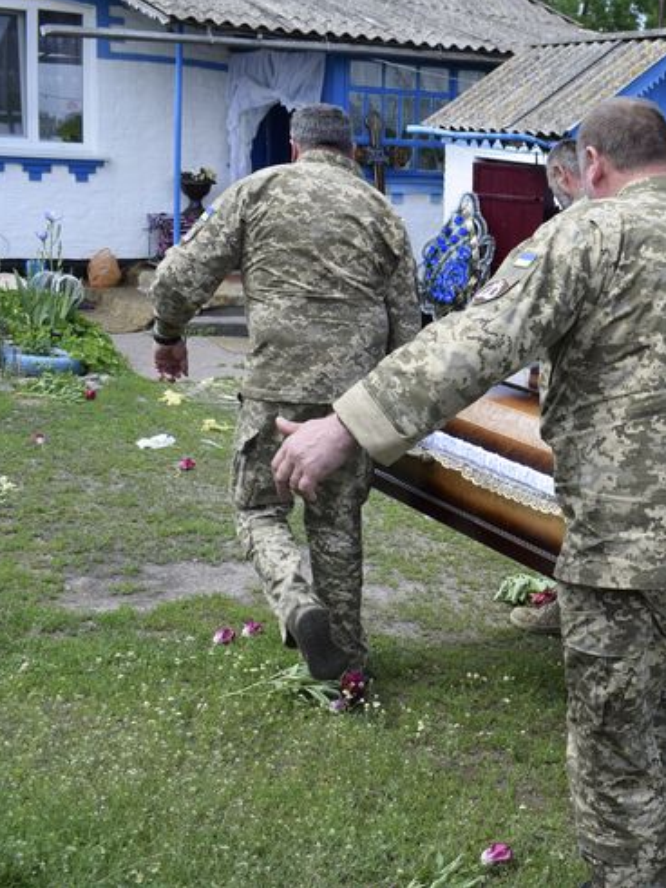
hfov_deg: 27.3
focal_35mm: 51
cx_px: 642
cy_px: 439
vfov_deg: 37.7
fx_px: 1302
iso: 280
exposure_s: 1/250
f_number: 8
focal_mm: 23
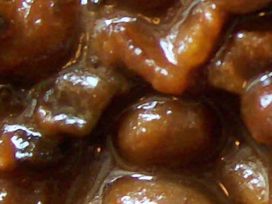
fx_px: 1438
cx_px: 417
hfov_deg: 10.4
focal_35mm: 183
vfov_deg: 8.1
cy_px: 78
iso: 160
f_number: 2.7
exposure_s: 1/23.3
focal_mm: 6
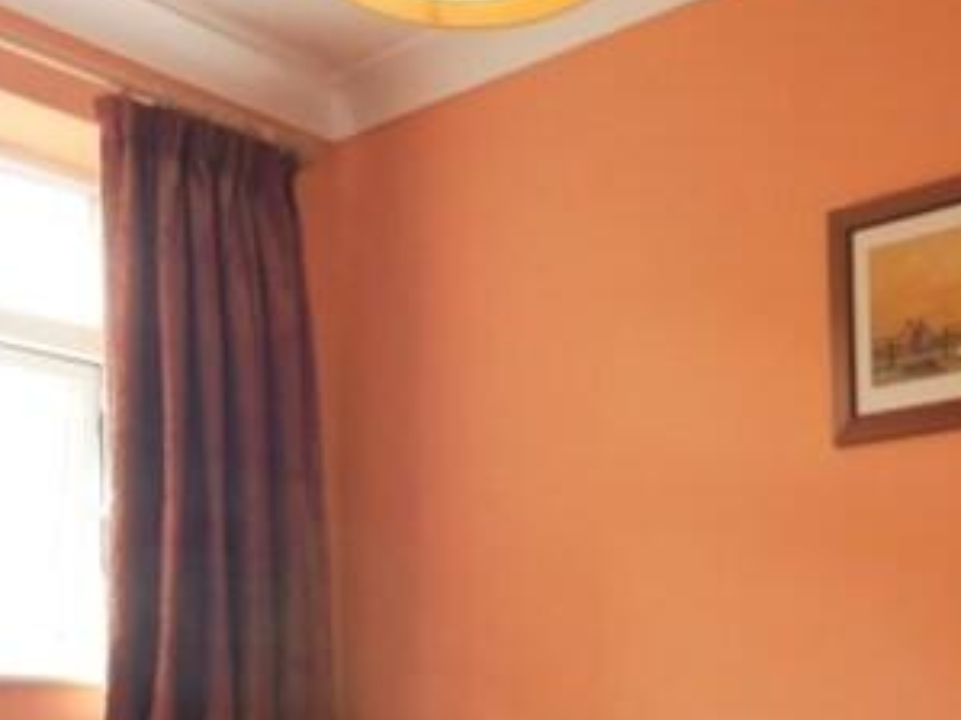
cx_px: 691
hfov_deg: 38.9
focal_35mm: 48
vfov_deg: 27.8
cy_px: 779
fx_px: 1332
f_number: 4
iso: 400
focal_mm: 7
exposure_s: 1/60
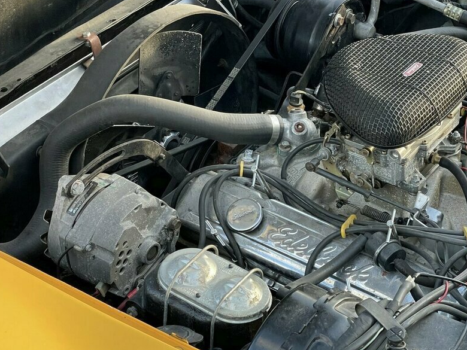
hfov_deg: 24.2
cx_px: 333
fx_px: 1079
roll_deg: +1.8
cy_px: 145
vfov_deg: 18.4
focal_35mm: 80
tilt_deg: -33.6
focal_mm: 6
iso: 80
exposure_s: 1/99
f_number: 2
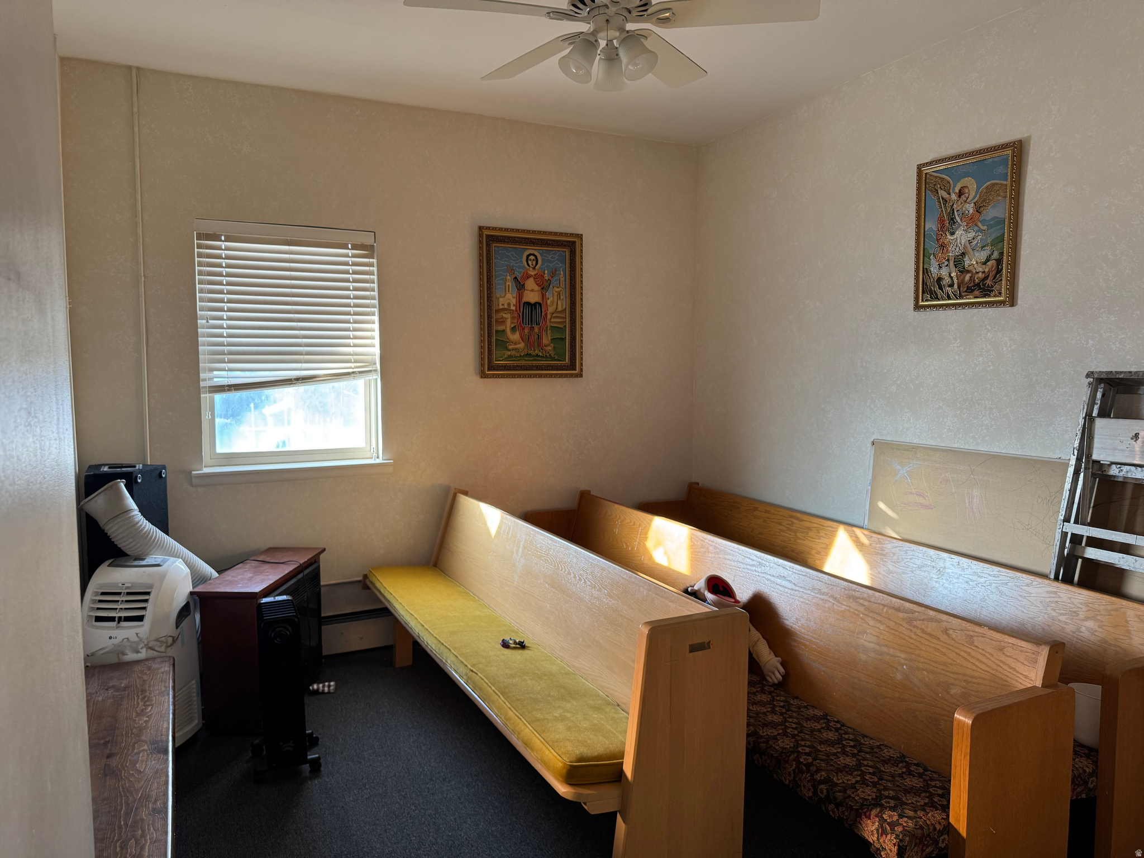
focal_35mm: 24
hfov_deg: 71.6
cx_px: 572
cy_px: 429
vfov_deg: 56.8
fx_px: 793
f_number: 1.78
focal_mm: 6.76
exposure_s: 1/60
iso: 125
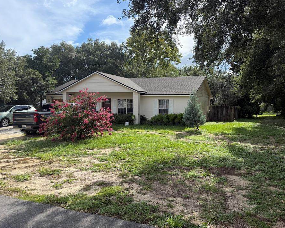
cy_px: 117
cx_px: 151
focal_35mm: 27
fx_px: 228
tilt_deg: -4.9
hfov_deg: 64.0
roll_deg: -0.1
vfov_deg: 53.2
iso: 100
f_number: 1.78
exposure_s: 1/3759
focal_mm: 6.76
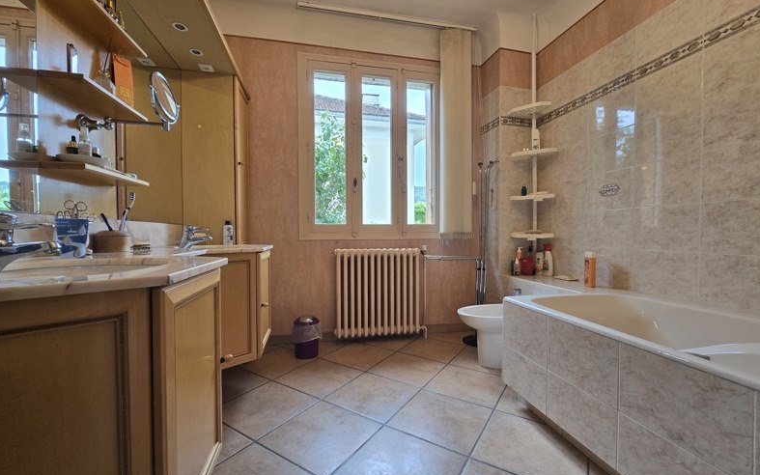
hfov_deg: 105.3
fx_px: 290
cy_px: 243
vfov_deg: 78.6
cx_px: 382
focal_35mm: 14
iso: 100
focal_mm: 2.2
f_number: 2.2
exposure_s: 1/50
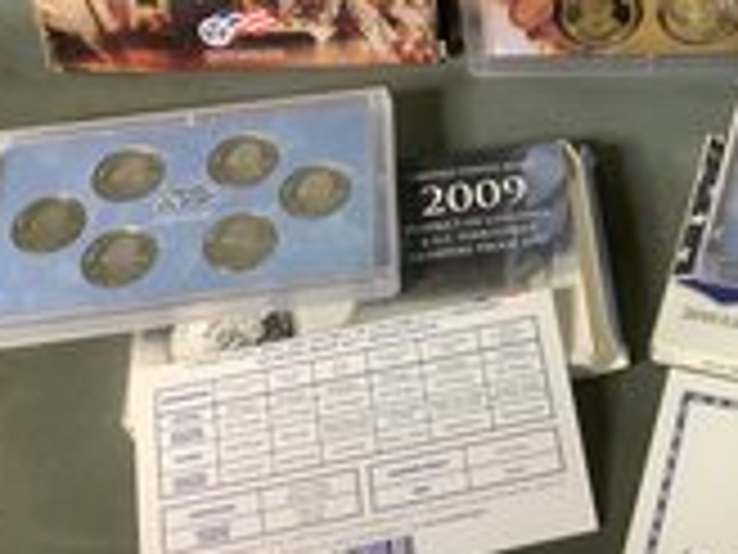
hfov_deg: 28.9
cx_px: 632
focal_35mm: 65
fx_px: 1386
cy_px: 146
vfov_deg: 22.4
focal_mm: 3.3
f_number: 2.4
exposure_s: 1/50
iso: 250
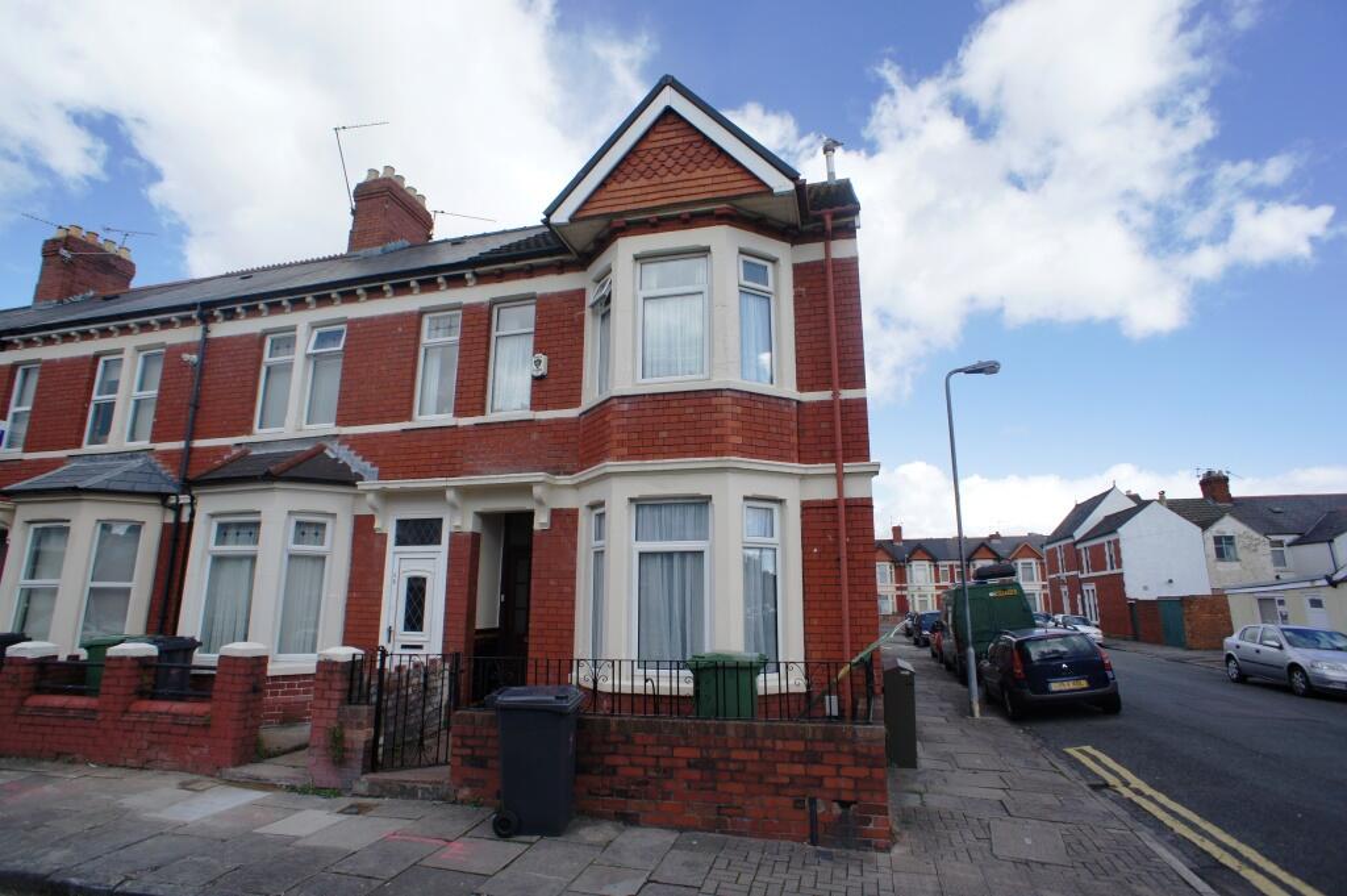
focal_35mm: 24
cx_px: 674
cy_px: 448
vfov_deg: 53.1
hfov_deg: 73.8
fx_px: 897
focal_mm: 16
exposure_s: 1/400
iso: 200
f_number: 6.3
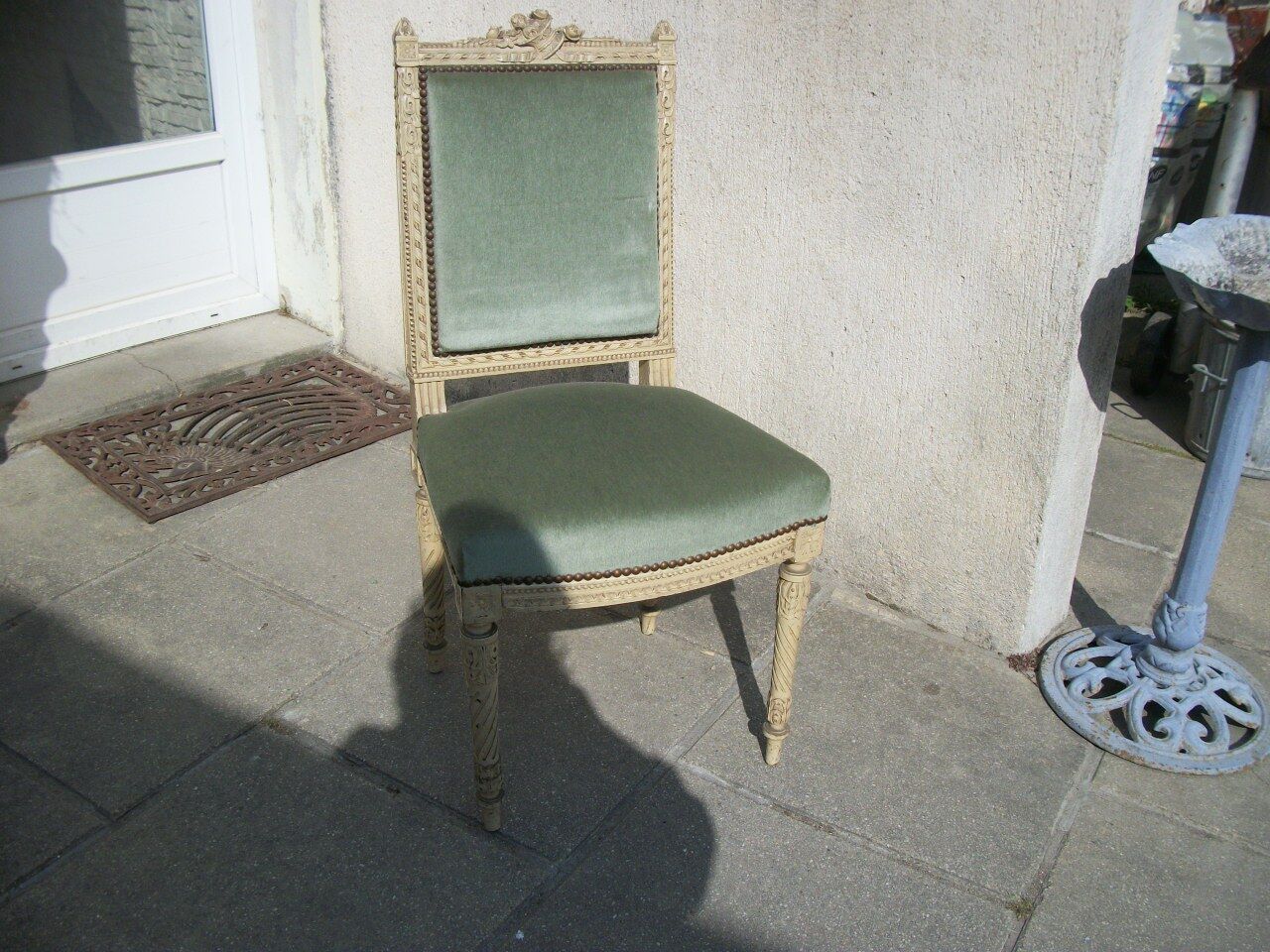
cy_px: 476
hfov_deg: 56.8
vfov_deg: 44.2
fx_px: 1174
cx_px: 635
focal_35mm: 32
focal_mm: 5.7
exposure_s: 1/320
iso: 80
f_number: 8.8
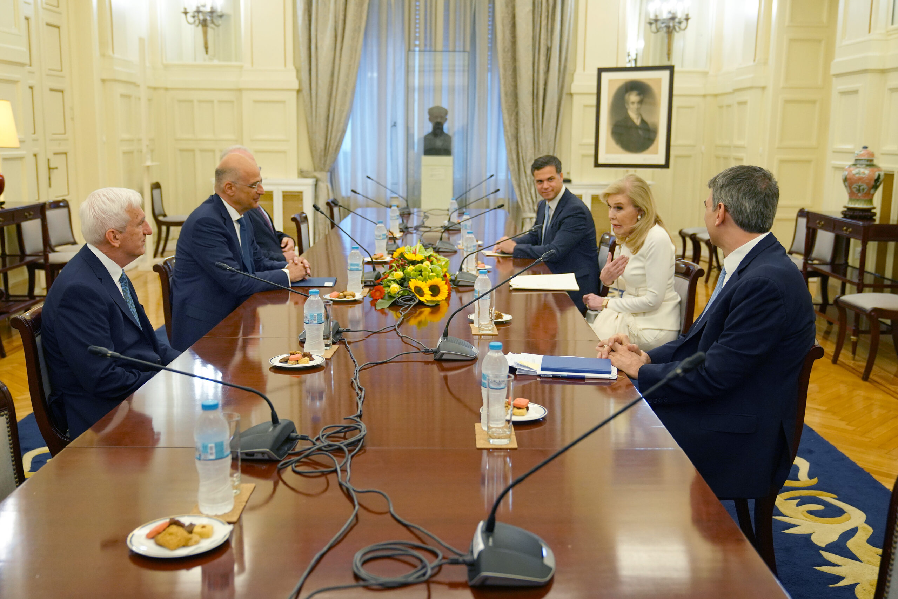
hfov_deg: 54.4
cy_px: 300
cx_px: 449
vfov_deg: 37.9
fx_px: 873
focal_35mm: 35
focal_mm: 35
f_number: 3.2
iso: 2500
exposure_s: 1/160
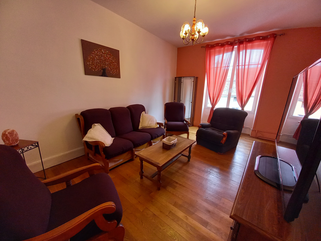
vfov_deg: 89.9
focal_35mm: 13
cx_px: 160
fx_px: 121
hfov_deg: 106.2
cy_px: 120
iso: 125
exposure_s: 1/33
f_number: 2.2
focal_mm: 1.42
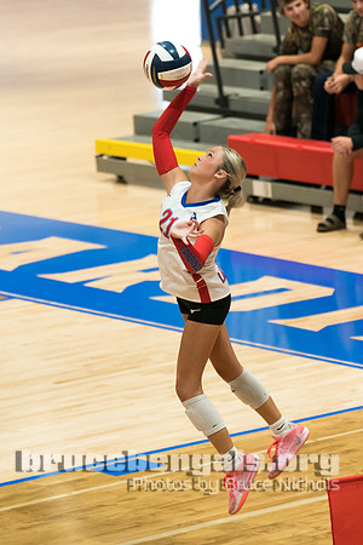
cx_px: 183
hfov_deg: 5.6
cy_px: 228
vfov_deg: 8.4
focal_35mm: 245
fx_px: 3710
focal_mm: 126
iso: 2500
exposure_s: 1/1000
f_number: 2.8
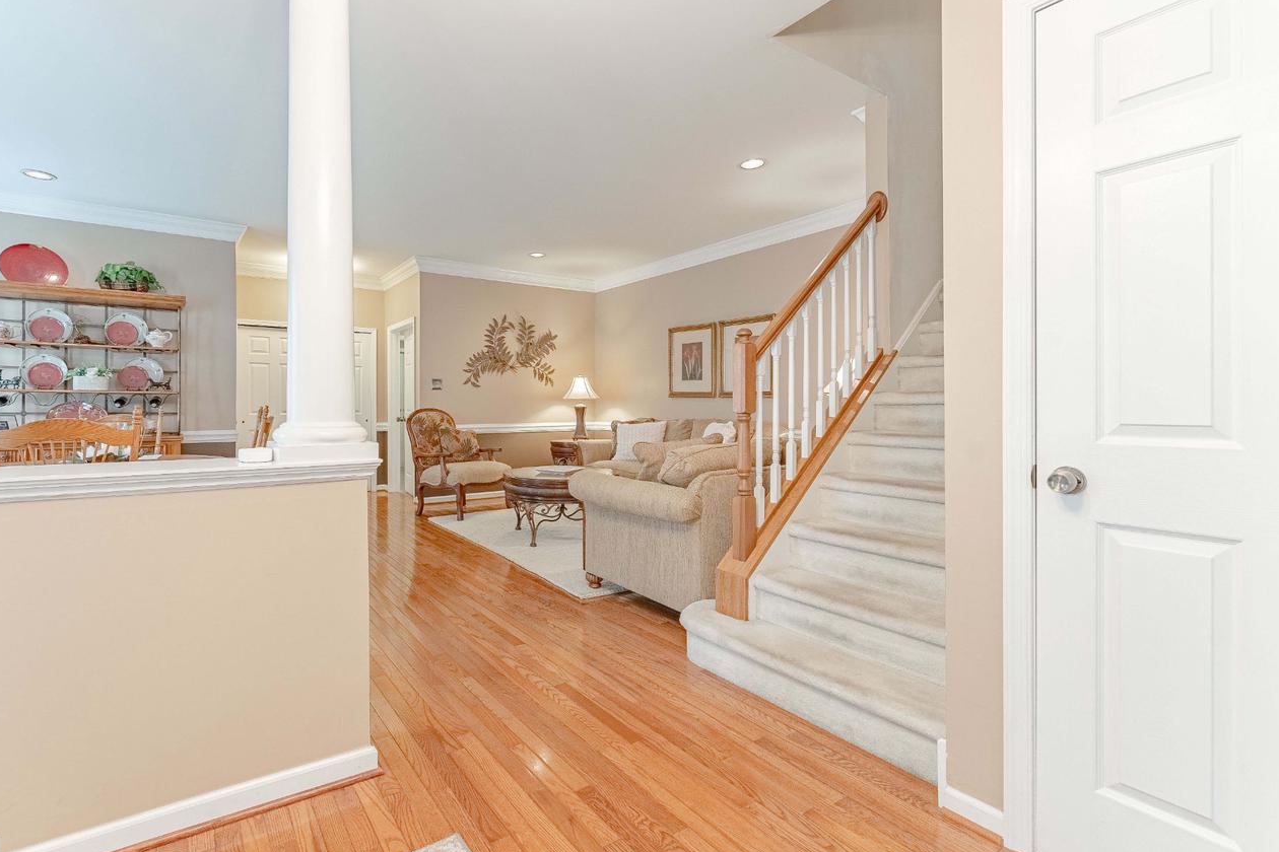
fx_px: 568
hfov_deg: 96.4
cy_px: 401
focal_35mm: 16
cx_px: 570
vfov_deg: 73.7
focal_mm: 14
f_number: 6.3
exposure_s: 1/500
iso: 320
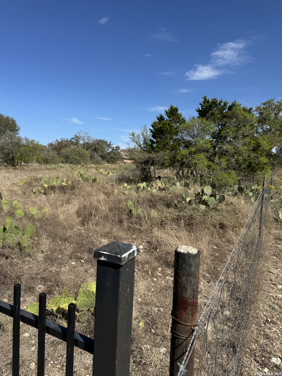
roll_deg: -2.8
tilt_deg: -3.4
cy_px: 188
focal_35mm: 24
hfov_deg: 56.8
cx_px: 141
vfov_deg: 71.6
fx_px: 261
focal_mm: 6.76
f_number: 1.78
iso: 80
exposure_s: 1/5348
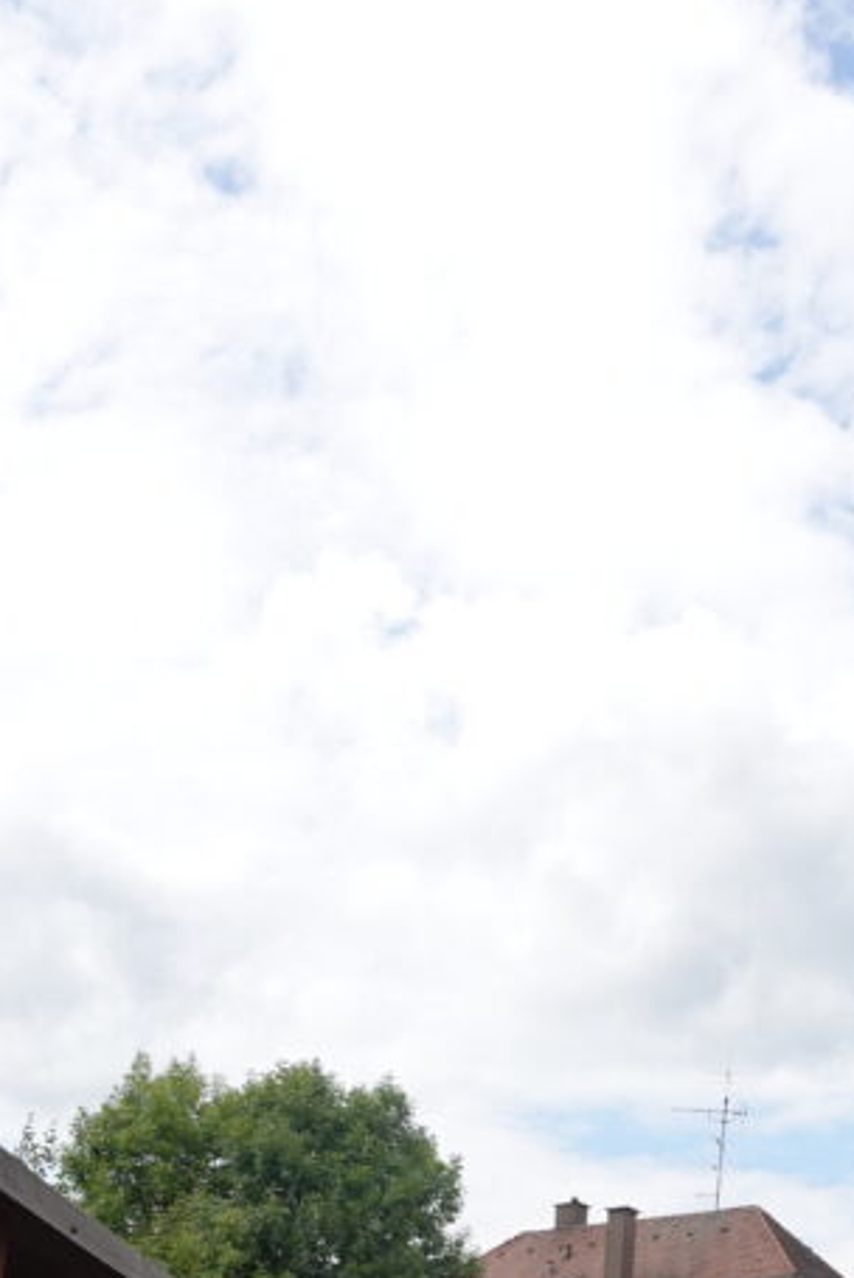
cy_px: 1399
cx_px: 440
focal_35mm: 54
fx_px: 1918
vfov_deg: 32.5
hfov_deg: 25.1
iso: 125
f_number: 4
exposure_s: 1/640
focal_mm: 9.4
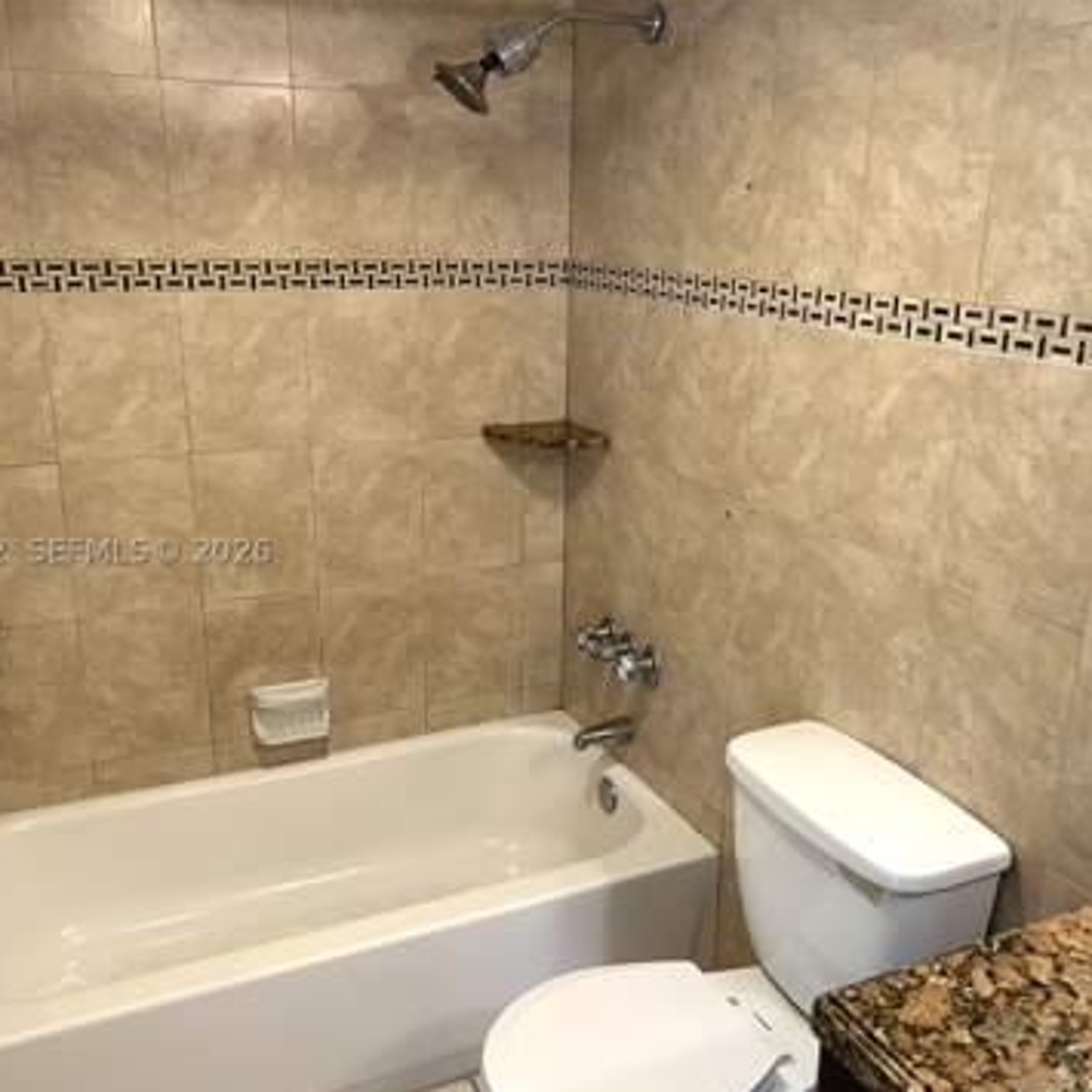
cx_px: 554
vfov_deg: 52.5
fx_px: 1106
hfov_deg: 52.5
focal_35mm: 31
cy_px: 549
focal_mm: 5.7
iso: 160
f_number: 1.5
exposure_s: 1/60
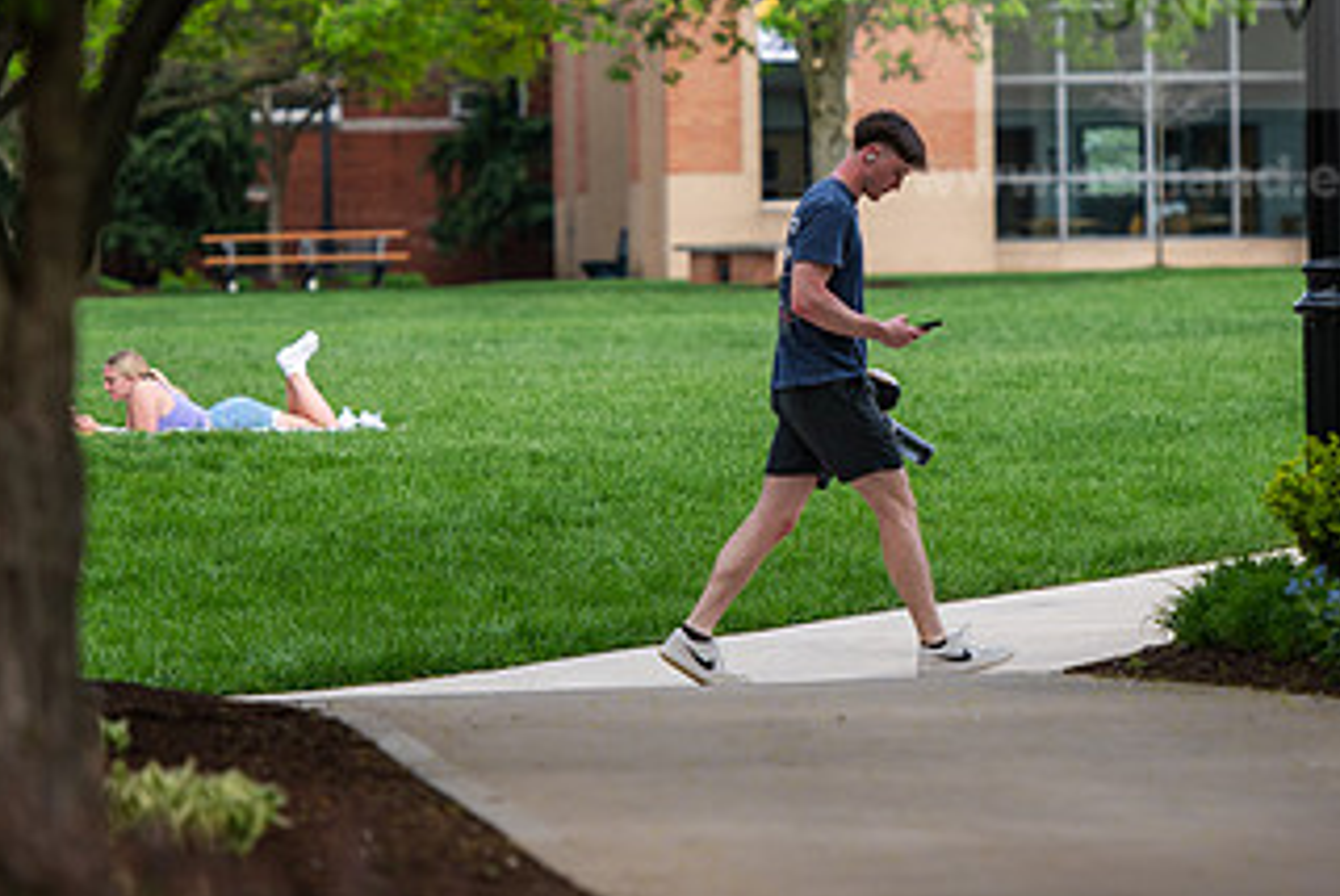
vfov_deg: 4.6
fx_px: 11139
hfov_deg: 6.9
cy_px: 266
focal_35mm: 299
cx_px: 720
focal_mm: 165
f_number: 3.2
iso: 100
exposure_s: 1/400
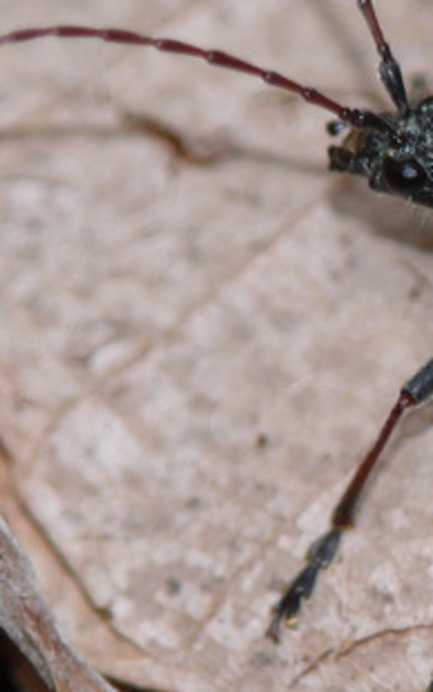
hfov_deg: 1.6
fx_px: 15638
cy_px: 283
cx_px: 535
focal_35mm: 829
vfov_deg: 2.5
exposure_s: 1/40
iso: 100
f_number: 3.6
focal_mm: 60
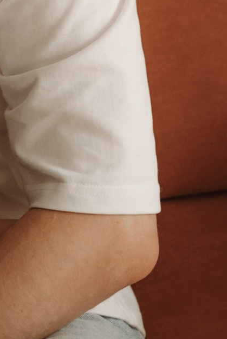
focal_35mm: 214
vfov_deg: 9.2
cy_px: -249
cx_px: -219
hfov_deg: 6.3
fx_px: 2021
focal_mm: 35
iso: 400
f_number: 3.2
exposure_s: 1/320
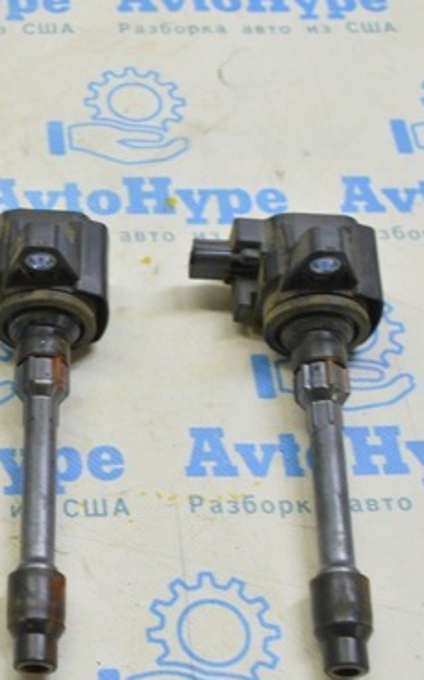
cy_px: 386
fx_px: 1331
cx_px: -67
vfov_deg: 28.6
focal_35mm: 72
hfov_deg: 17.4
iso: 400
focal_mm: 27
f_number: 5.6
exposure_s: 1/25
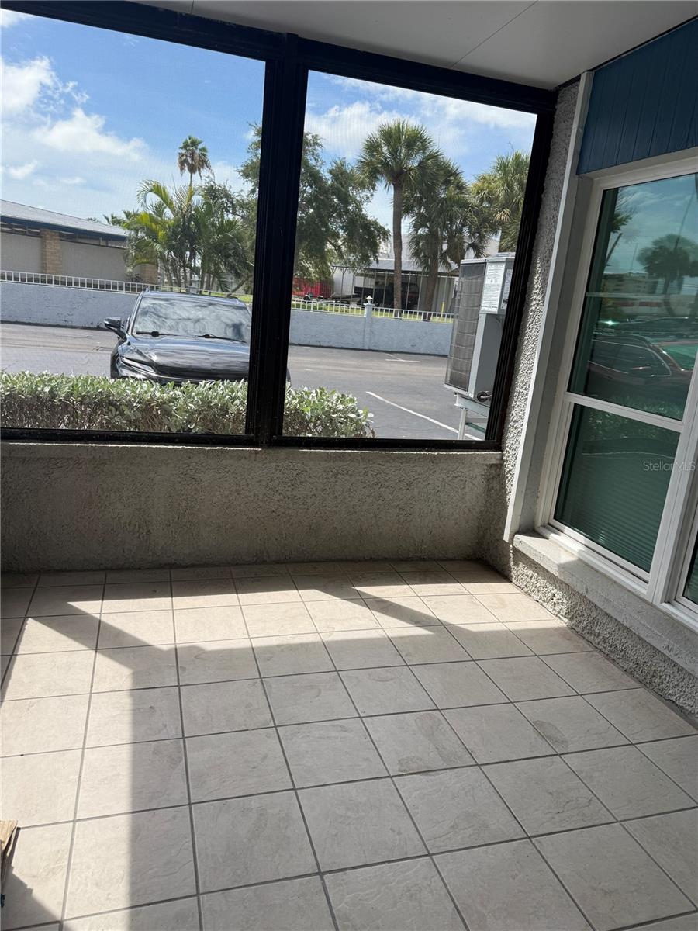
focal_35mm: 24
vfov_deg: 71.6
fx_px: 645
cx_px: 349
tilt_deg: -13.7
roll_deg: -6.8
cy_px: 466
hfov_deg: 56.8
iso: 80
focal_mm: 6.76
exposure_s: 1/2053
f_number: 1.78
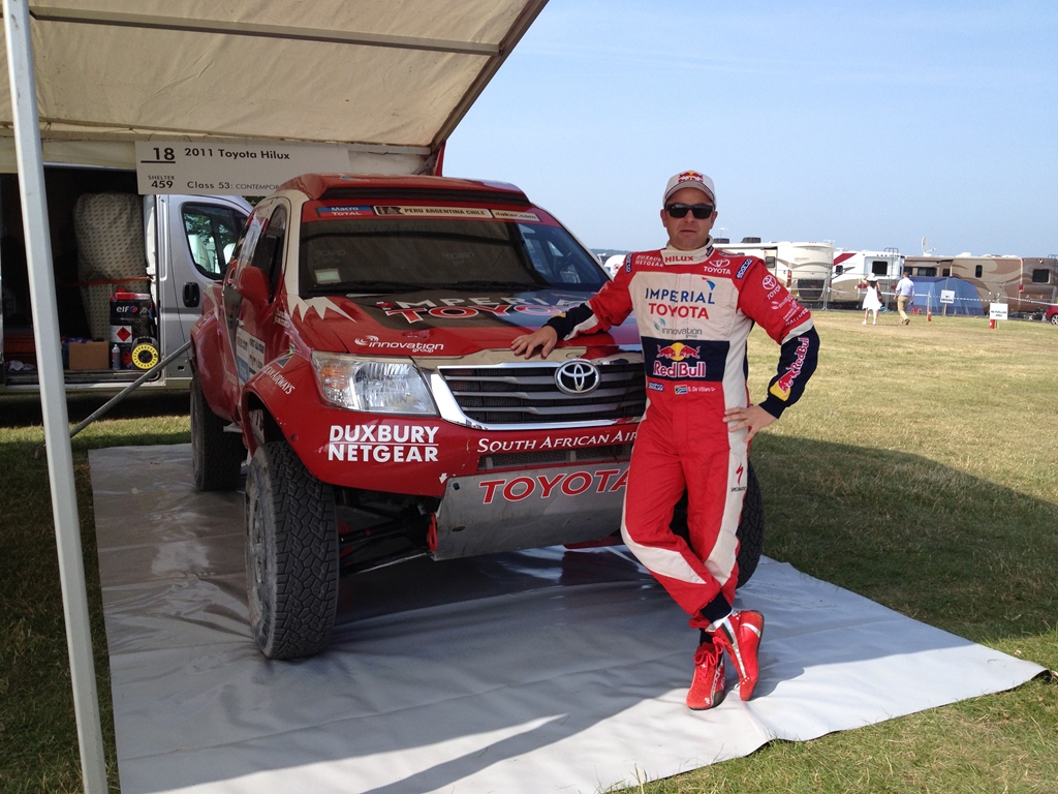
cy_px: 397
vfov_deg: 40.7
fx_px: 1070
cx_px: 529
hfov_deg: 52.6
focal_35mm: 35
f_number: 2.4
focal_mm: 4.28
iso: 50
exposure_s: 1/1284
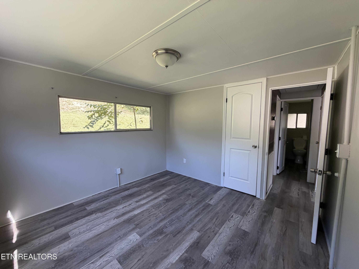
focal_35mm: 14
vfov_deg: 85.7
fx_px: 145
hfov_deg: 102.1
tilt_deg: -5.2
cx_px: 180
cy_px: 134
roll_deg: -0.1
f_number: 2.2
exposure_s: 1/121
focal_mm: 2.22
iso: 125
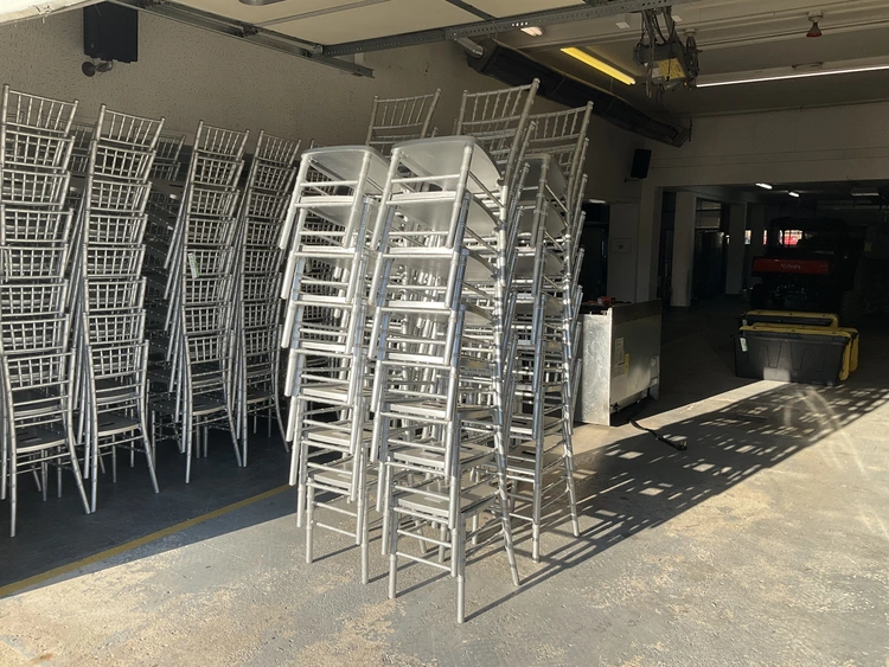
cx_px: 444
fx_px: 745
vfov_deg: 48.3
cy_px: 334
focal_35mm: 29
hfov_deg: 61.6
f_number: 1.8
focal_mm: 3
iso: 25
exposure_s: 1/781
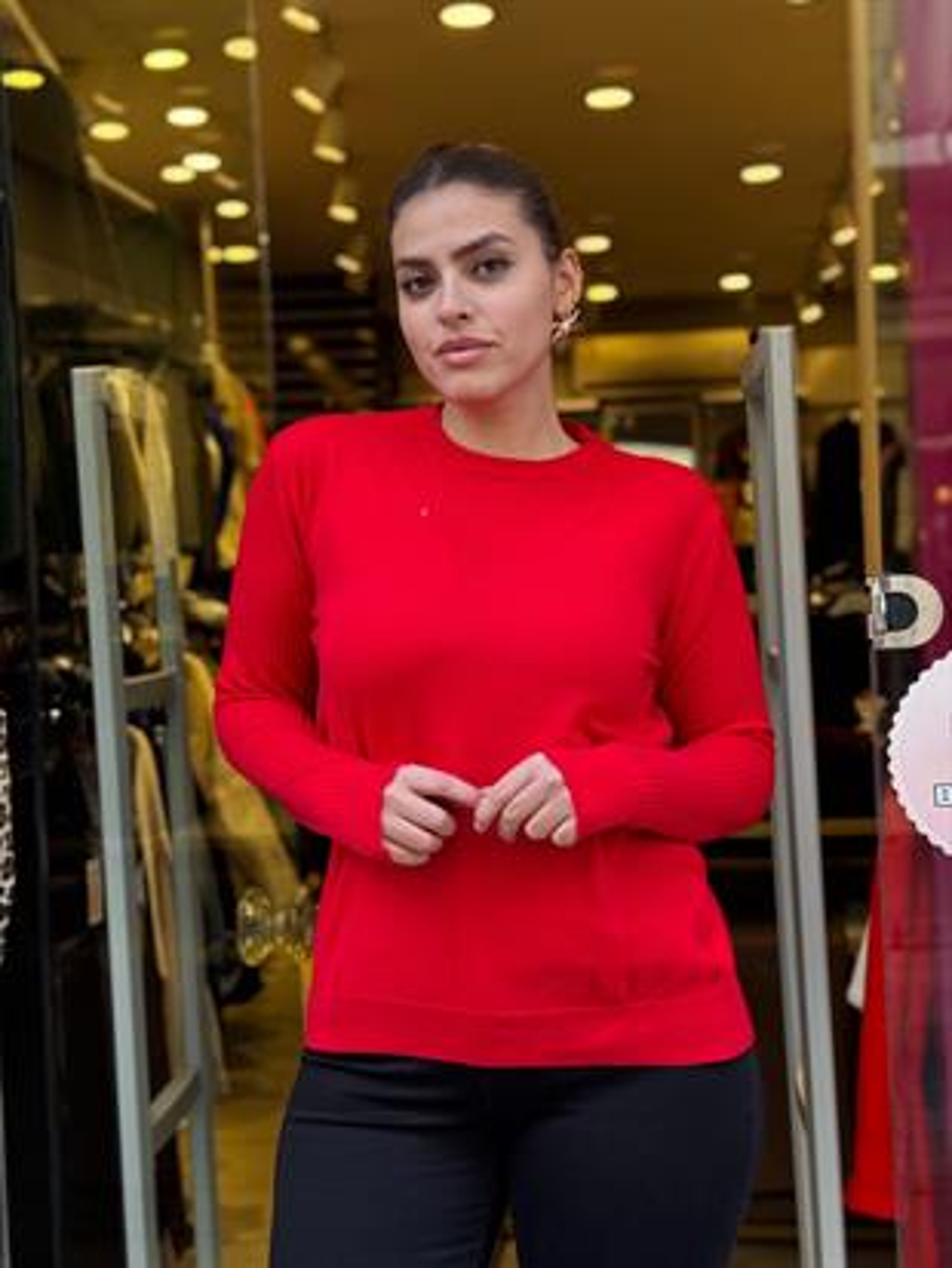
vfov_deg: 39.6
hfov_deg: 30.3
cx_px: 476
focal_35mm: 48
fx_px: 1759
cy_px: 634
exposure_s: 1/155
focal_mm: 6.76
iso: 50
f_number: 1.78
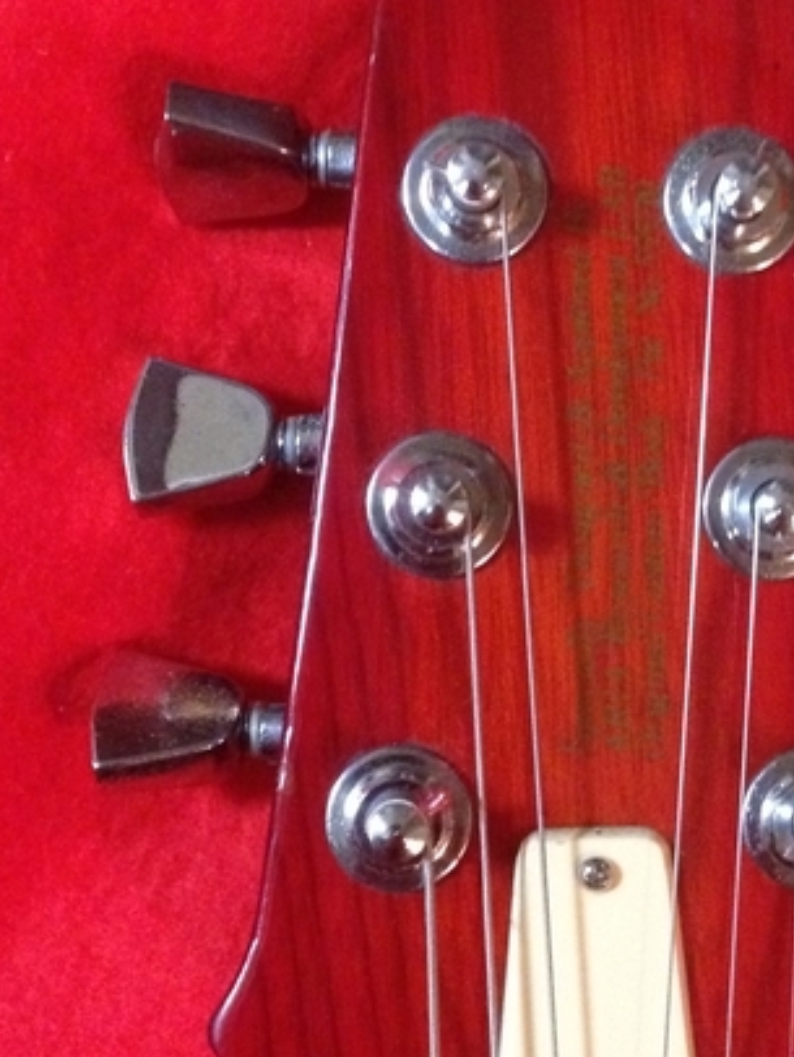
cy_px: 581
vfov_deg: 29.8
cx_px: 607
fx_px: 1986
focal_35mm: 65
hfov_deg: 22.4
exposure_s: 1/15
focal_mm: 4.12
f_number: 2.4
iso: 800
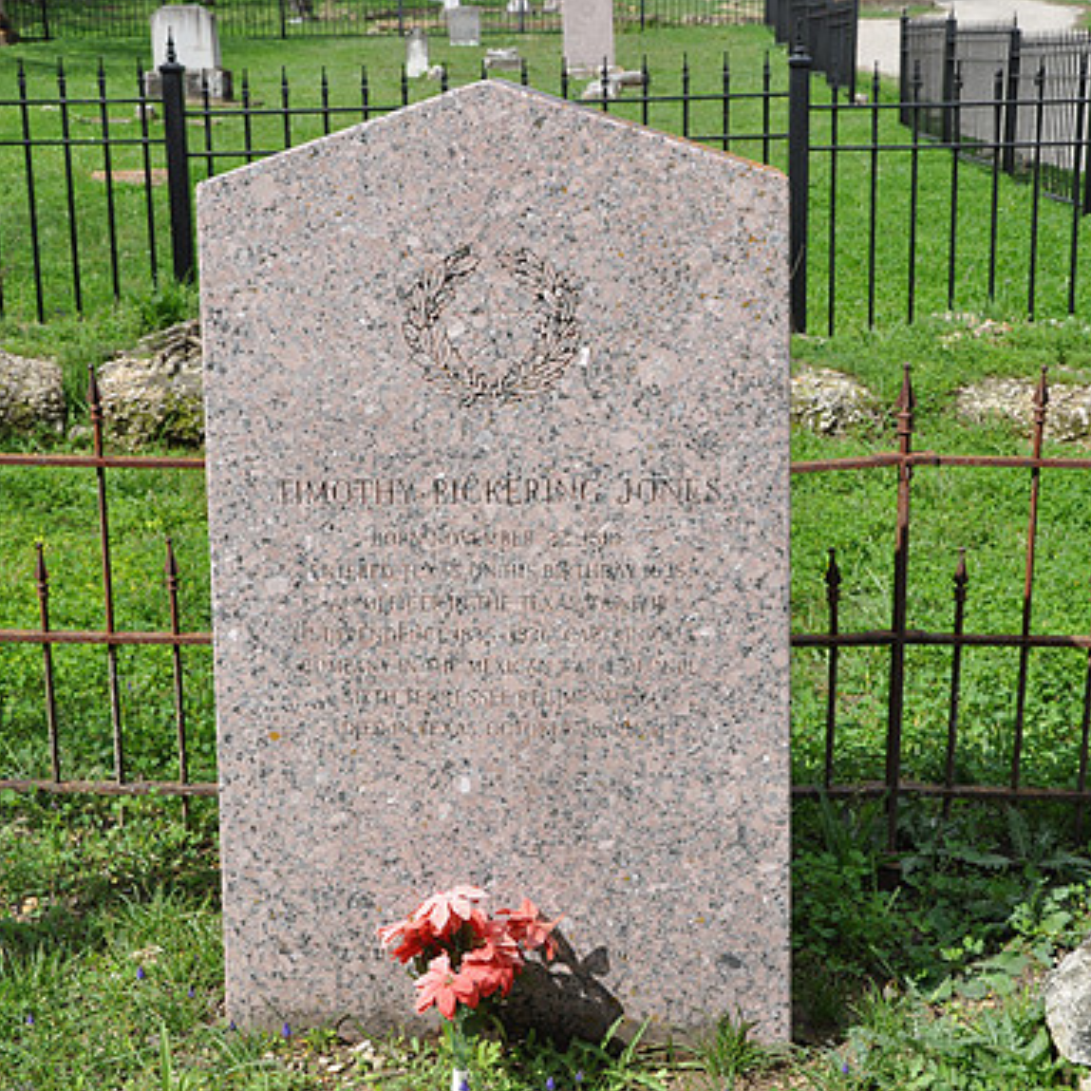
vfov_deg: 31.6
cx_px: 524
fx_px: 1926
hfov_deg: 31.6
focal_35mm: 54
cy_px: 546
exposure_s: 1/250
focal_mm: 28
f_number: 8
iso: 200
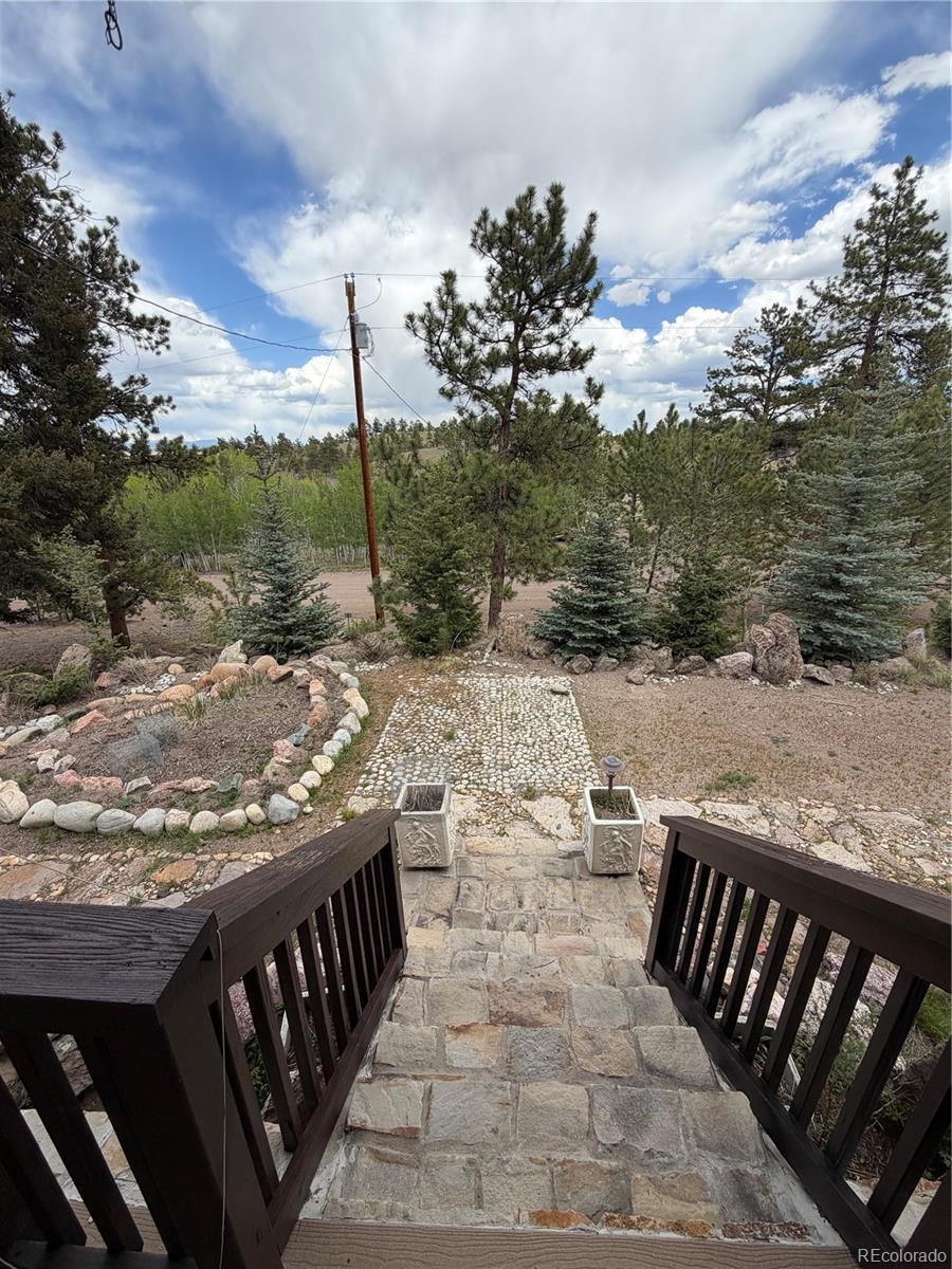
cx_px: 476
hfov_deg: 85.7
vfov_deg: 102.1
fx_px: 513
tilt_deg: -20.5
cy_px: 634
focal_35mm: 14
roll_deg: +1.7
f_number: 2.2
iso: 25
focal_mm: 2.22
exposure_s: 1/770
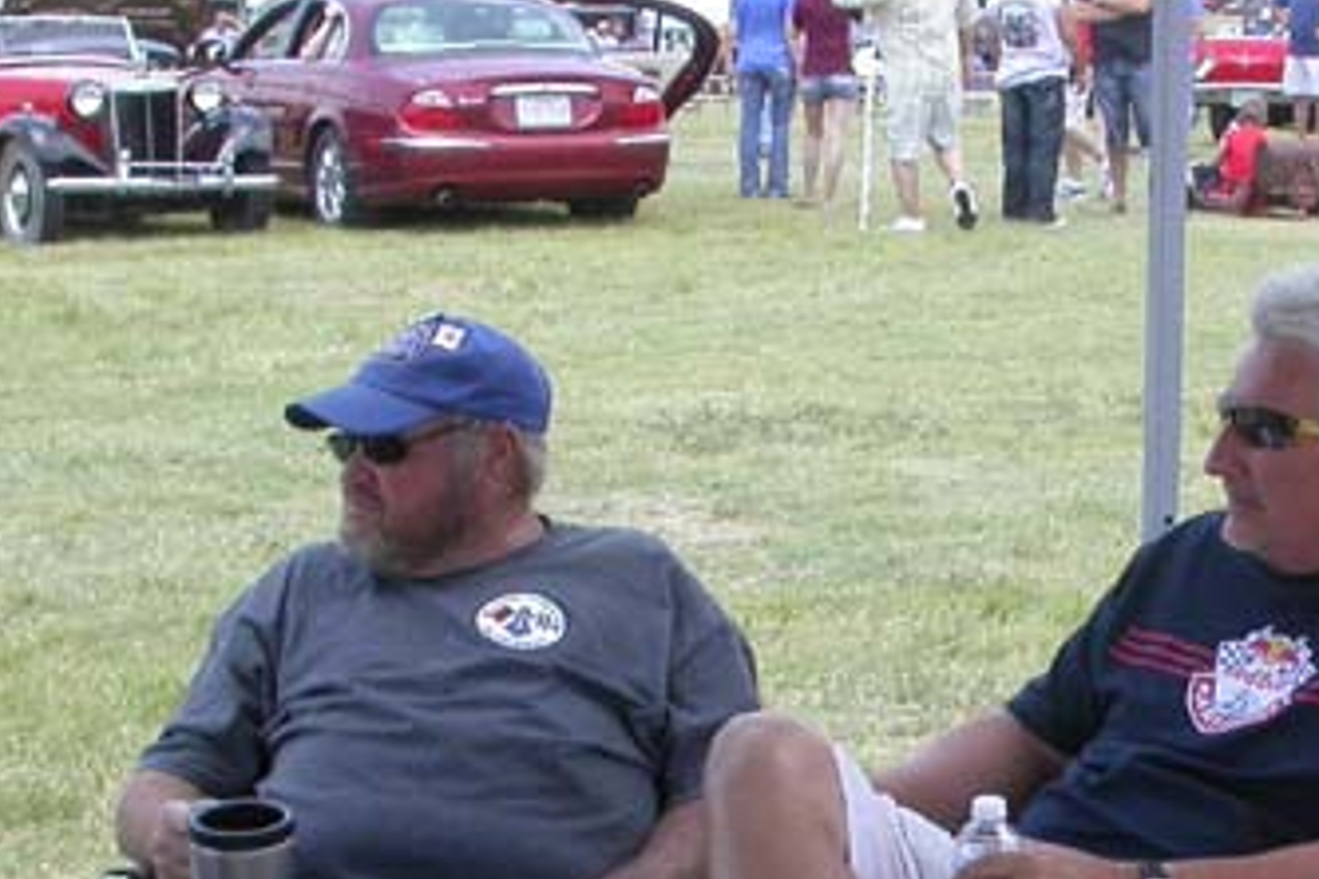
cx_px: 1077
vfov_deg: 14.2
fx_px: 3480
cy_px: 816
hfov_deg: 21.2
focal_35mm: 95
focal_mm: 7.85
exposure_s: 1/170
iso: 100
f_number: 5.3
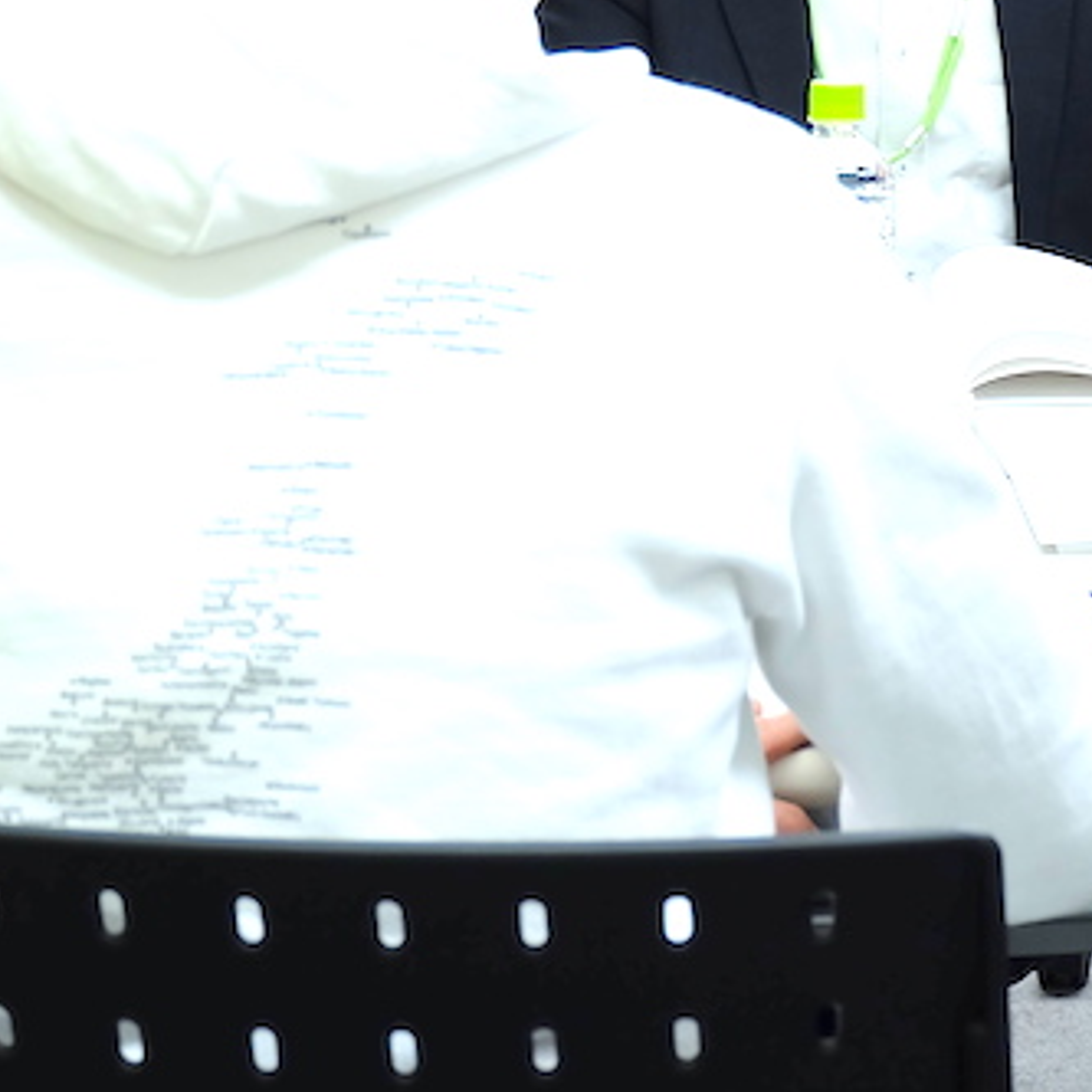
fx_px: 3640
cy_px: 18
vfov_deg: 16.7
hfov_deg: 16.9
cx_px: 866
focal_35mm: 102
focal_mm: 26.9
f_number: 4.5
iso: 400
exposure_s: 1/38
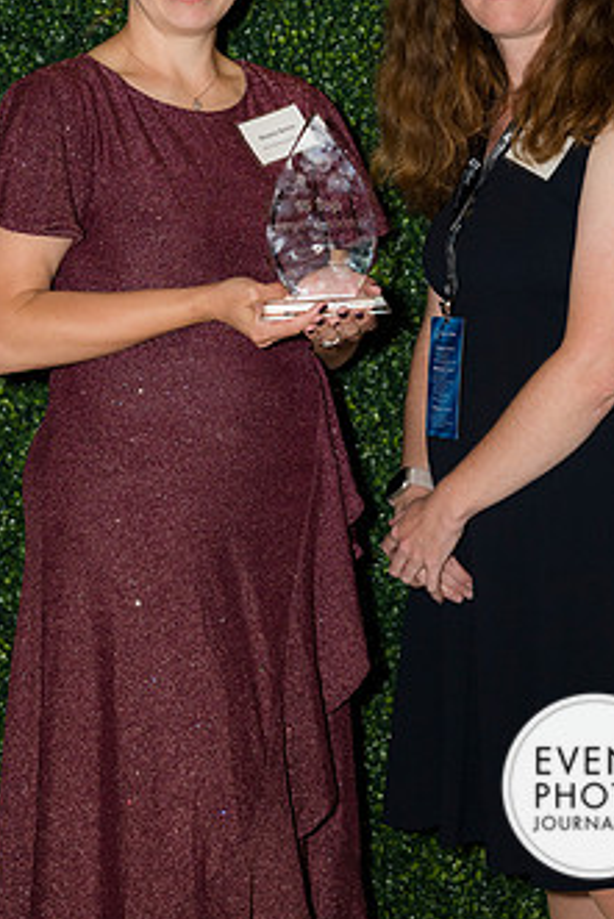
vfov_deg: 20.0
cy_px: 342
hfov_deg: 13.4
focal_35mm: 102
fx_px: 2607
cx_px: 361
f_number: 5
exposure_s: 1/160
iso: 640
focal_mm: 75
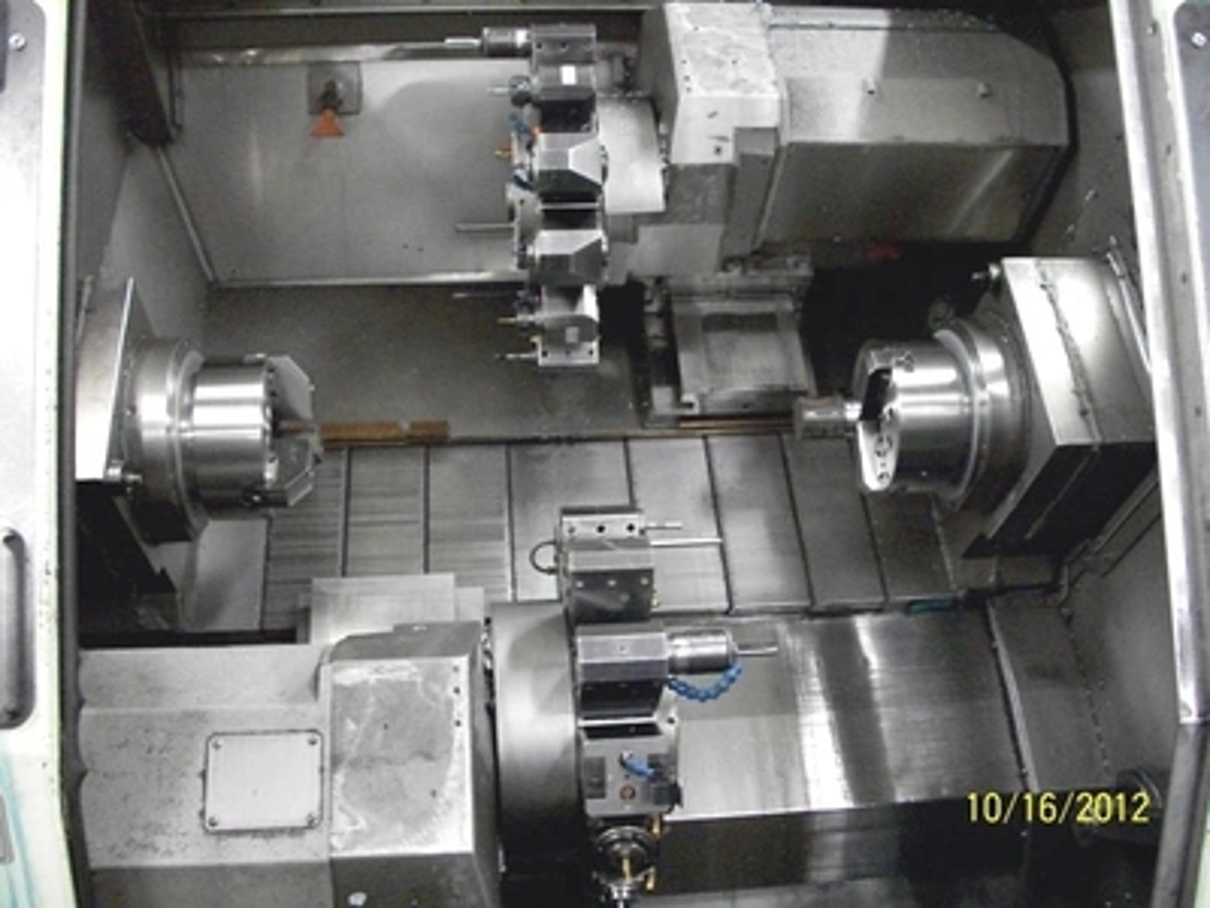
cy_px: 454
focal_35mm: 35
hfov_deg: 52.6
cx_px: 605
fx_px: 1223
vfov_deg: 40.7
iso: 800
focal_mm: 6.3
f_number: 3.1
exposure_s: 1/40
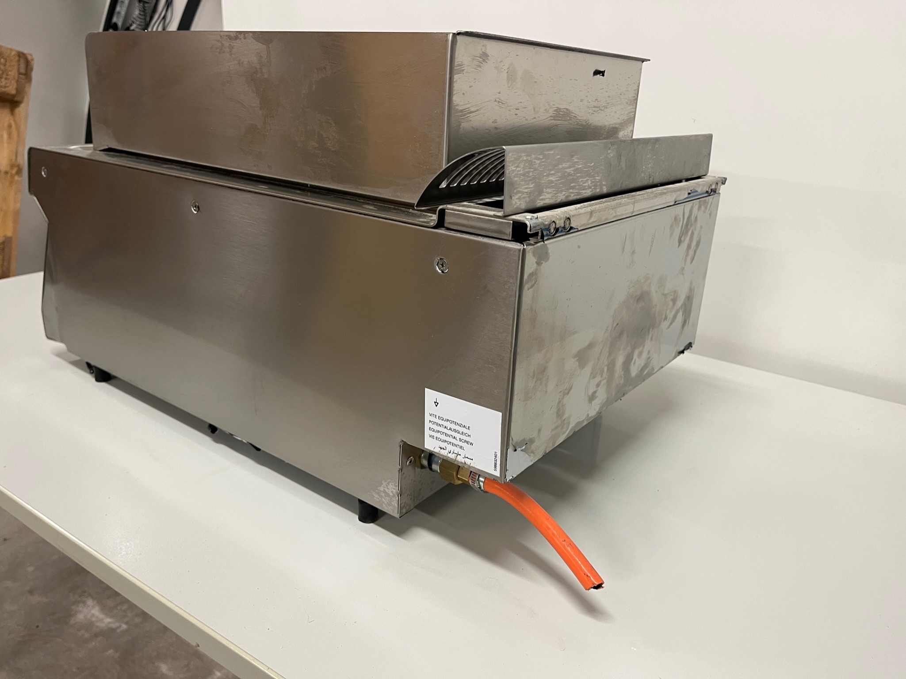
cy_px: 340
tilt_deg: -19.2
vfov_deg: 53.0
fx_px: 680
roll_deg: -1.6
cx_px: 453
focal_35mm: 26
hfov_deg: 67.3
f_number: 1.6
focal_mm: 5.1
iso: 100
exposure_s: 1/50
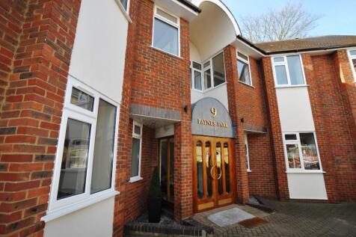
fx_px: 163
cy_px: 118
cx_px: 178
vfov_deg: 72.0
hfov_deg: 95.0
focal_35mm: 16
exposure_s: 1/125
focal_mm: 11
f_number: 4.5
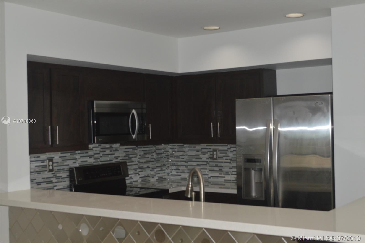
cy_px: 122
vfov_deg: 26.4
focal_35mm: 51
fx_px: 516
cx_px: 182
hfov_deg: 38.9
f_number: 8
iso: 500
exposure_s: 1/60
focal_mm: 34
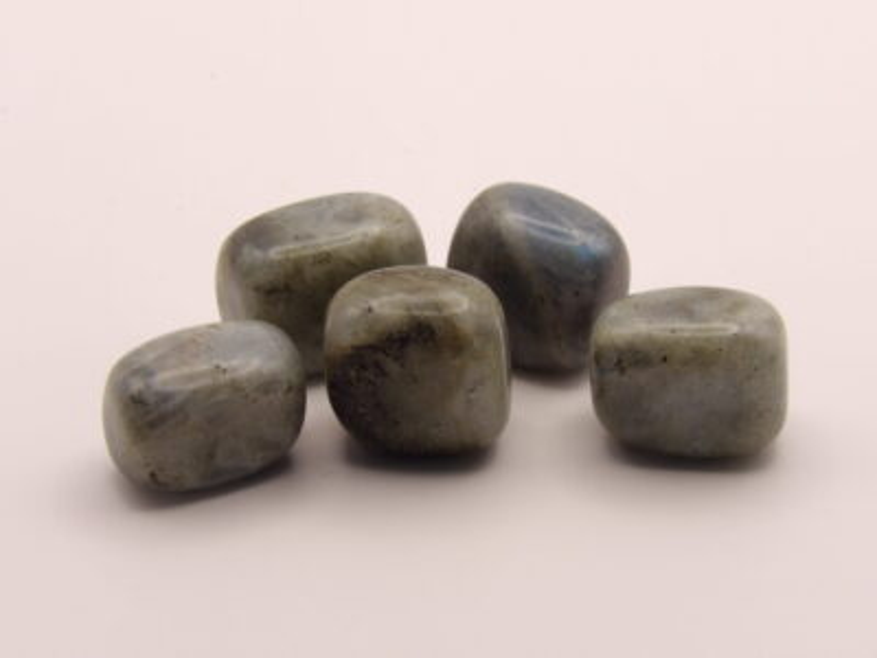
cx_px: 438
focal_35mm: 143
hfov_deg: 13.8
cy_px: 329
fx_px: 3623
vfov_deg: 10.4
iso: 200
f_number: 4.3
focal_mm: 25.6
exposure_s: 1/52
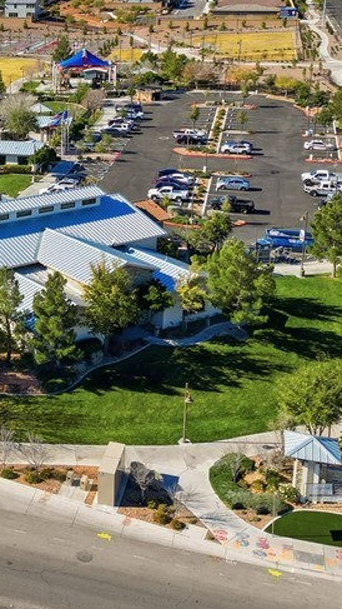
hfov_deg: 20.6
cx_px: -49
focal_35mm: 55
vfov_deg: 37.2
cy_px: 175
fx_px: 887
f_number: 1.7
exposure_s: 1/4000
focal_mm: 6.7
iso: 120
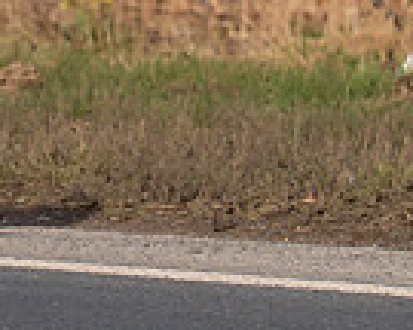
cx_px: -458
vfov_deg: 1.5
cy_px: -178
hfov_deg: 1.9
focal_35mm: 1012
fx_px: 12370
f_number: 4
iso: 100
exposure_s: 1/800
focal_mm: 151
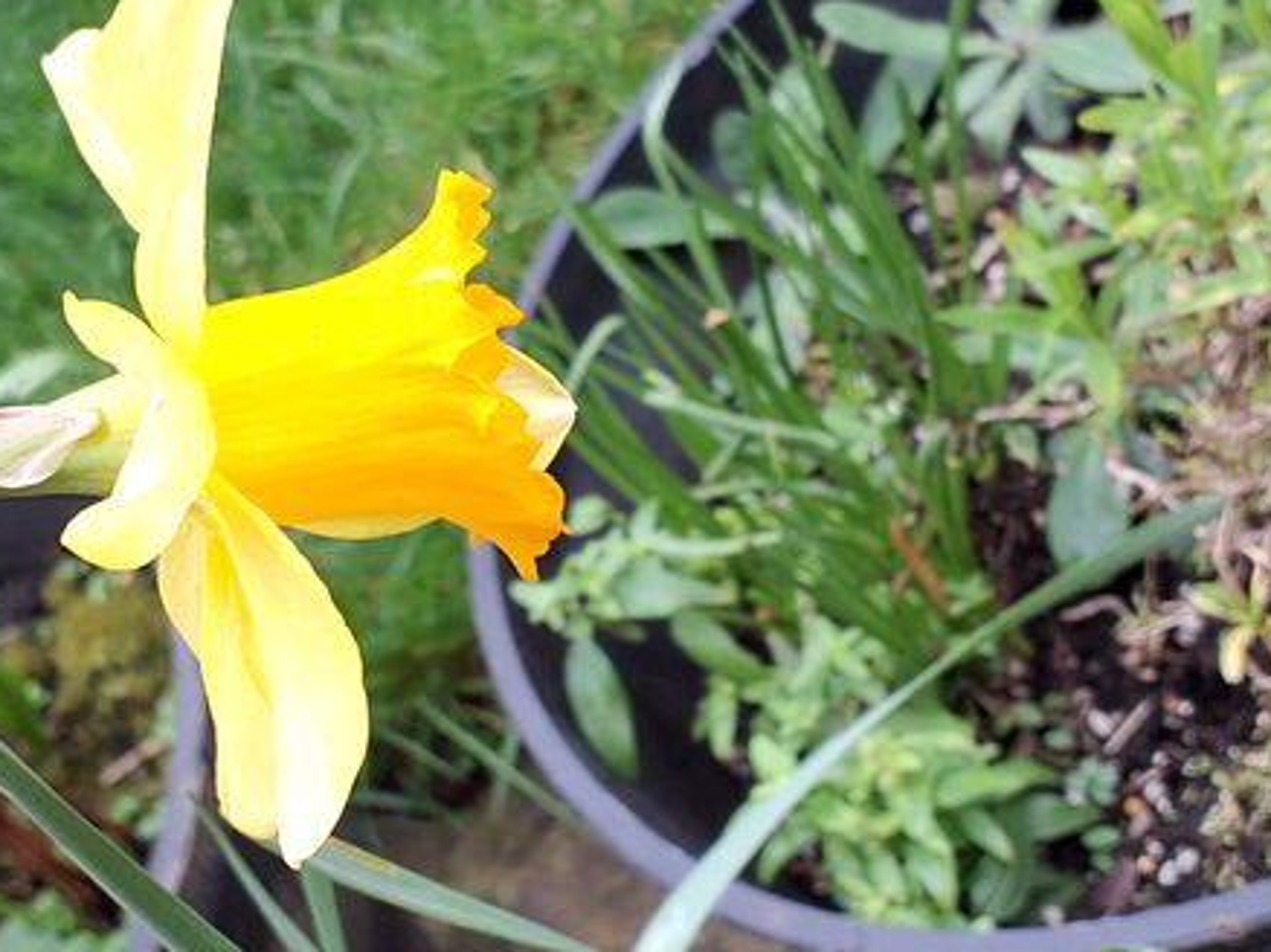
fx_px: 2716
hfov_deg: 26.2
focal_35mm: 74
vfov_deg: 19.8
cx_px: 427
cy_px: 308
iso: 40
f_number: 1.9
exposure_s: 1/181
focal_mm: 3.58
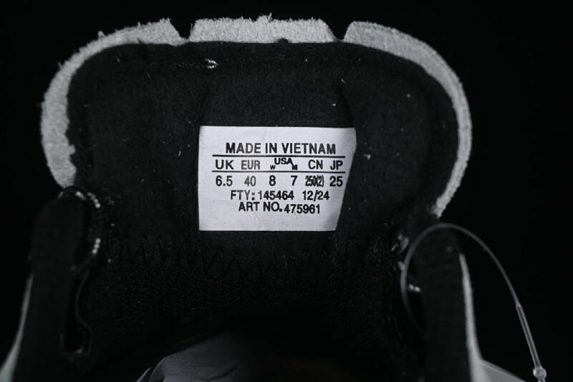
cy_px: 191
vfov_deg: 18.2
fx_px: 1194
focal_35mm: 75
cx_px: 286
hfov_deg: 27.0
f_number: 8
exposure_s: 1/80
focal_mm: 50
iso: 160
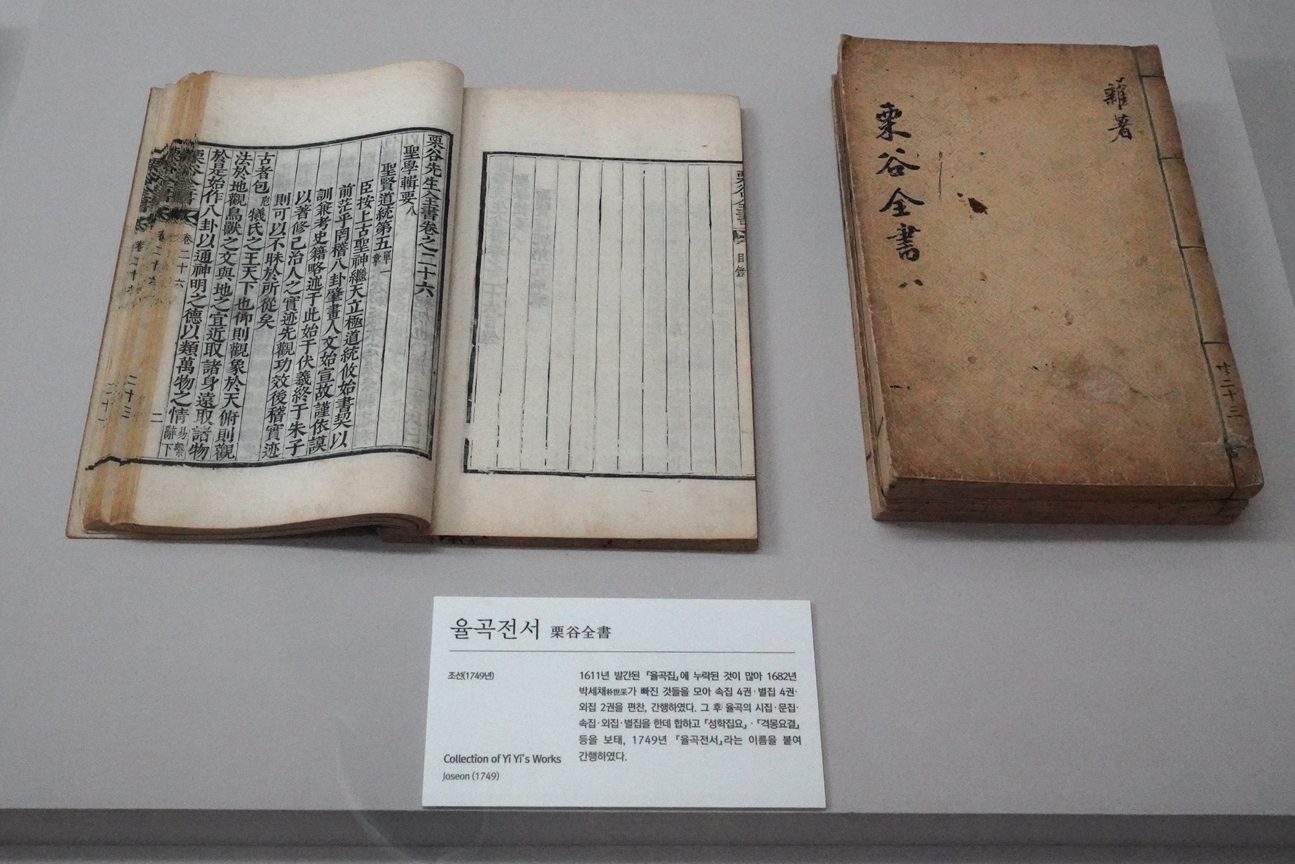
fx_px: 1187
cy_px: 432
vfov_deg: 40.0
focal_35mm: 33
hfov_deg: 57.2
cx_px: 648
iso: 20000
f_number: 9
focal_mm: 33
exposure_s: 1/100
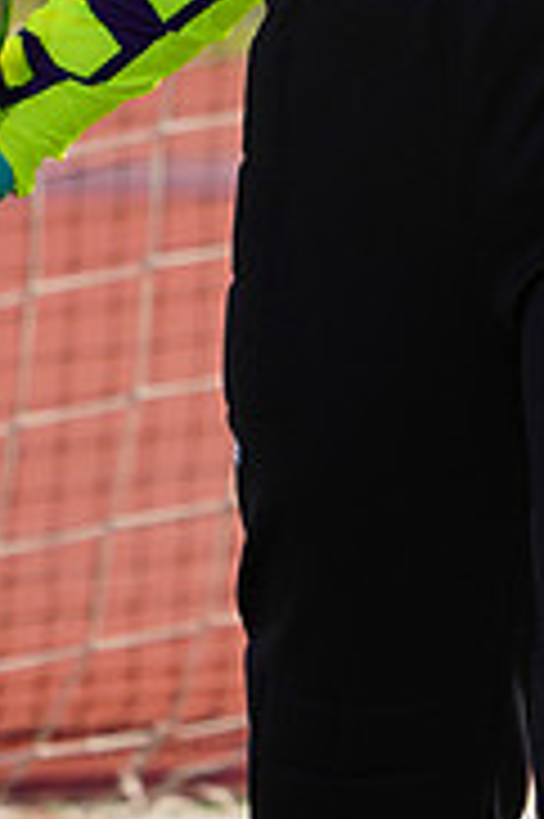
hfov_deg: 1.3
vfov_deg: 1.9
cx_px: 373
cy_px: -274
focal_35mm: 1072
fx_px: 24343
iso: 200
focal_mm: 336
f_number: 11
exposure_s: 1/250
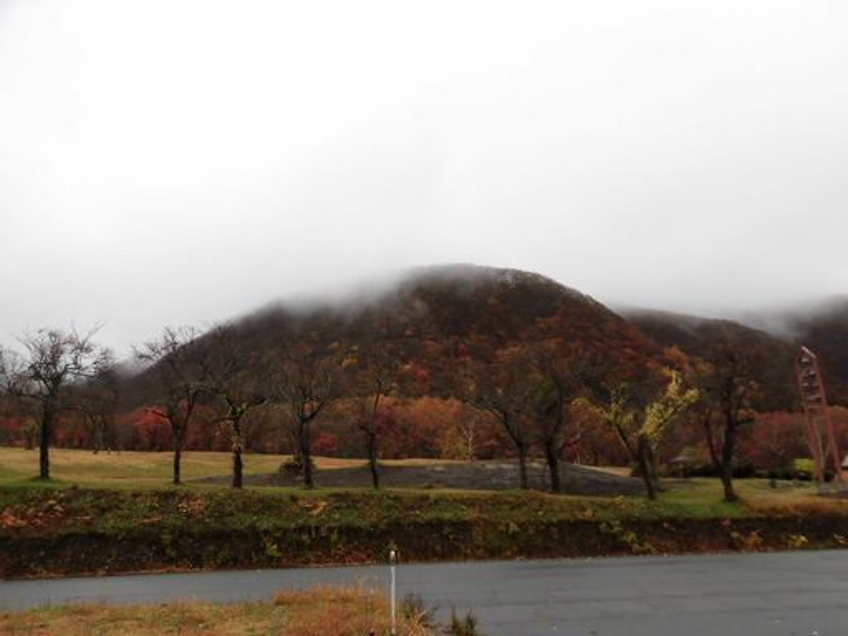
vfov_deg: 49.7
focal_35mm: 28
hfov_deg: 63.4
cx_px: 424
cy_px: 318
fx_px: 686
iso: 125
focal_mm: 4.98
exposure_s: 1/100
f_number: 3.3
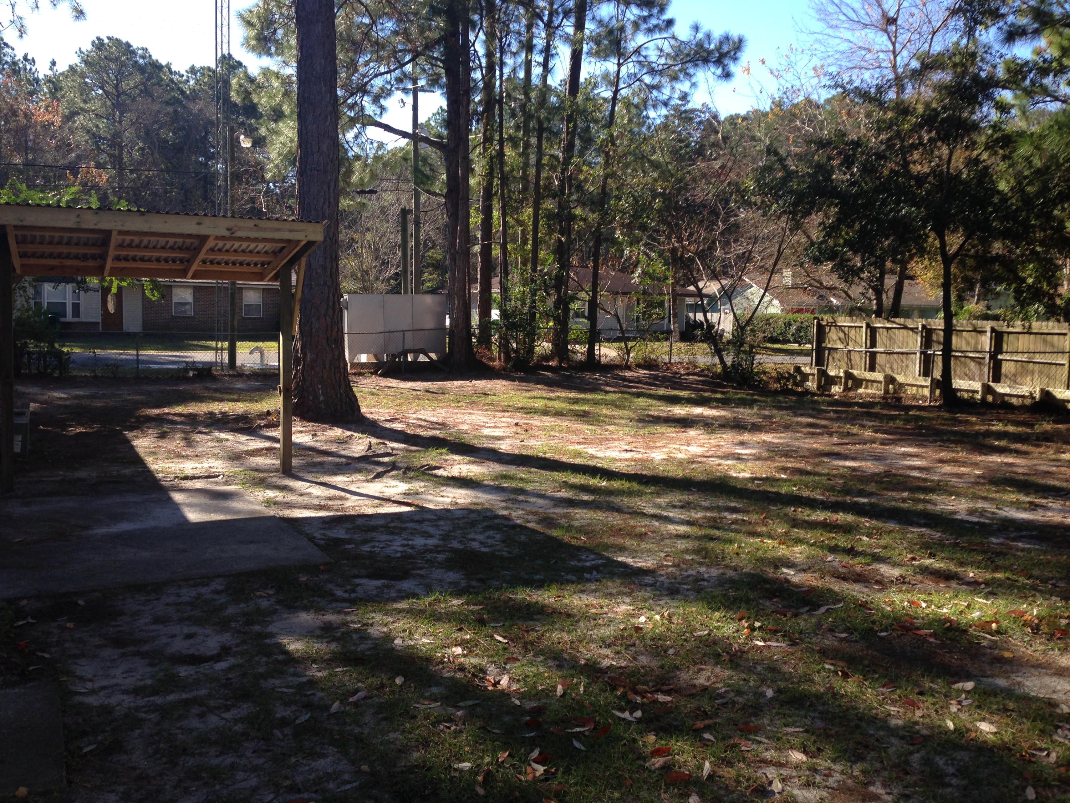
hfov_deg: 55.4
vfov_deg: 42.9
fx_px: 1020
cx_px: 535
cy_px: 402
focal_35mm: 33
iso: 50
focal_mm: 4.12
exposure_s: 1/444
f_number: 2.4
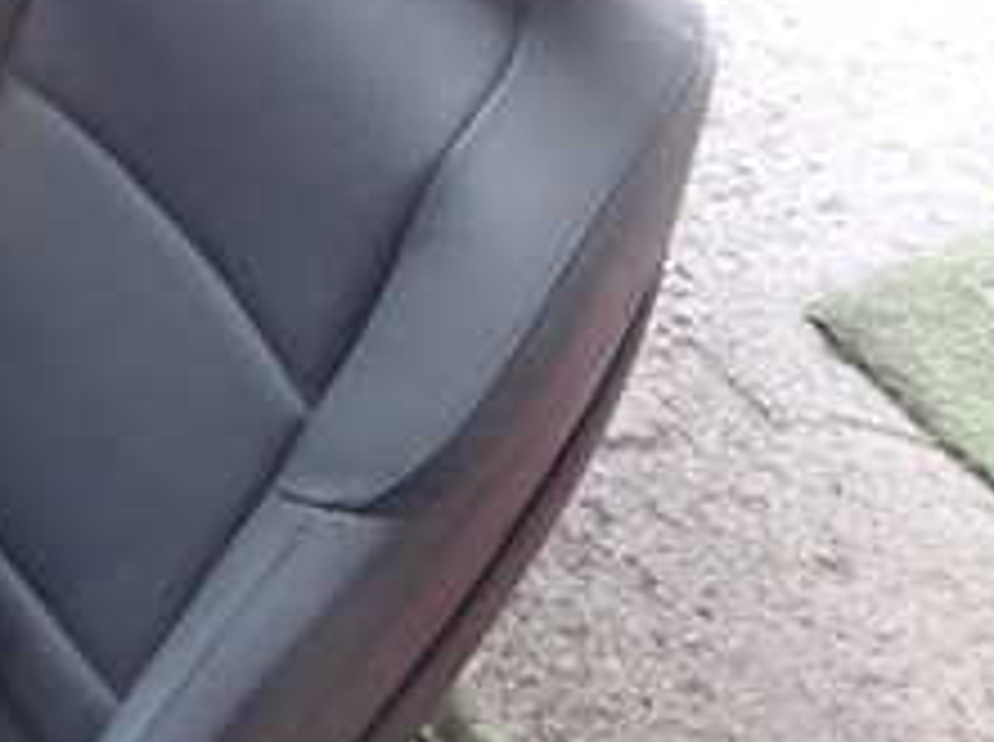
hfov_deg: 26.7
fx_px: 1949
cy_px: 369
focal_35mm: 68
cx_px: -45
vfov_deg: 21.6
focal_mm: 4.5
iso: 800
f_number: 2
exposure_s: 1/30
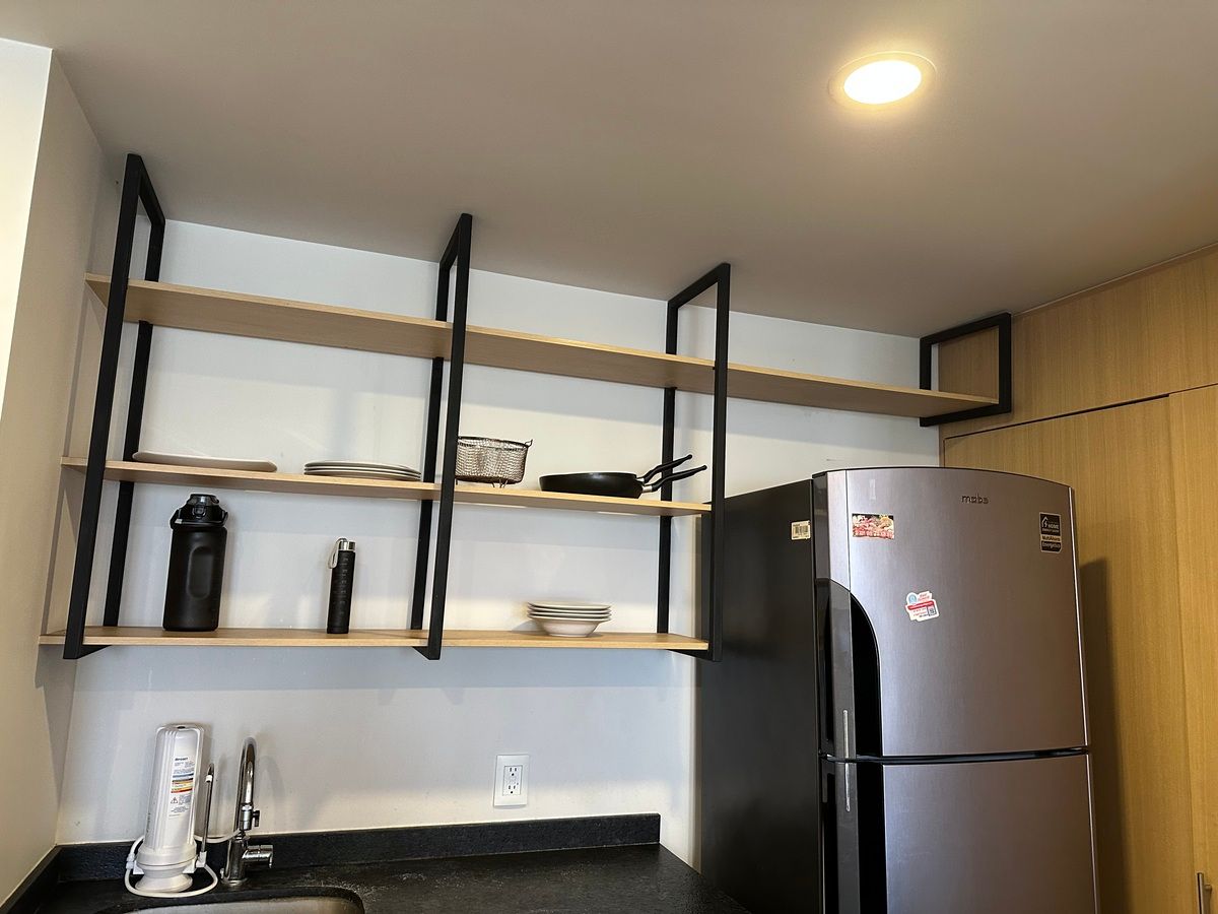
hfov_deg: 71.6
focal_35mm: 24
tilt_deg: +7.6
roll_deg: -1.8
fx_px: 844
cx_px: 609
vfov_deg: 56.8
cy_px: 457
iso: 400
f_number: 1.78
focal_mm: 6.86
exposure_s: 1/60
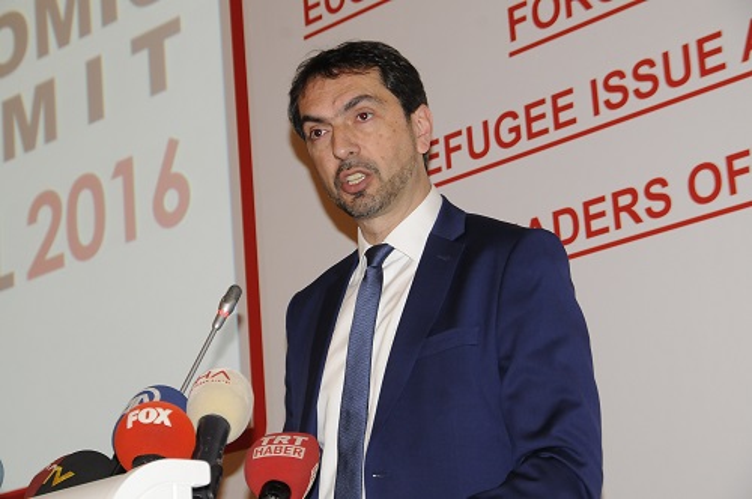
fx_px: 2034
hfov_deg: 20.9
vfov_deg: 14.0
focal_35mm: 98
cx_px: 376
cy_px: 250
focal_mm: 65
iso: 800
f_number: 7.1
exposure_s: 1/60
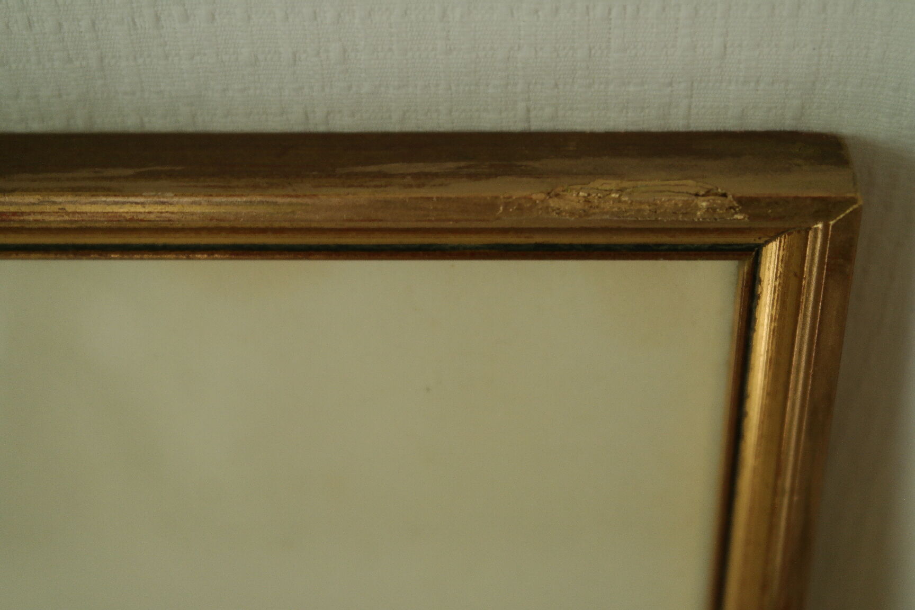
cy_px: 305
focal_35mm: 77
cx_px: 458
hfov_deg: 26.3
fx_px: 1957
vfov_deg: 17.7
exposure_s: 1/30
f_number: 5.6
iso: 800
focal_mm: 50
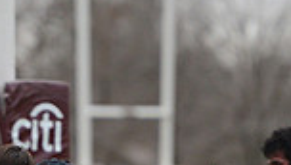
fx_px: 6012
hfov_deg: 2.8
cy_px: 298
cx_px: -21
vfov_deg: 1.6
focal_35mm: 778
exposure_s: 1/500
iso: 1250
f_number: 2.8
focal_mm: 195
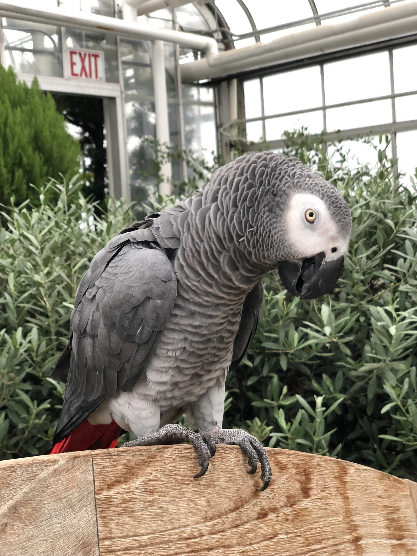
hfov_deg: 28.0
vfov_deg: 36.8
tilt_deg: -2.6
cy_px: 278
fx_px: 835
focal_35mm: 52
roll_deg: +3.0
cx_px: 208
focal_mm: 6
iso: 64
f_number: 2.4
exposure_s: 1/60
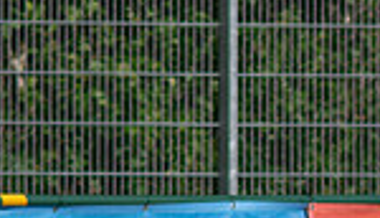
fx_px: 28314
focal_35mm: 2797
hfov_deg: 0.8
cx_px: 680
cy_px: 299
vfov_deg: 0.4
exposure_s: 1/3200
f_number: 3.2
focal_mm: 300
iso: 100
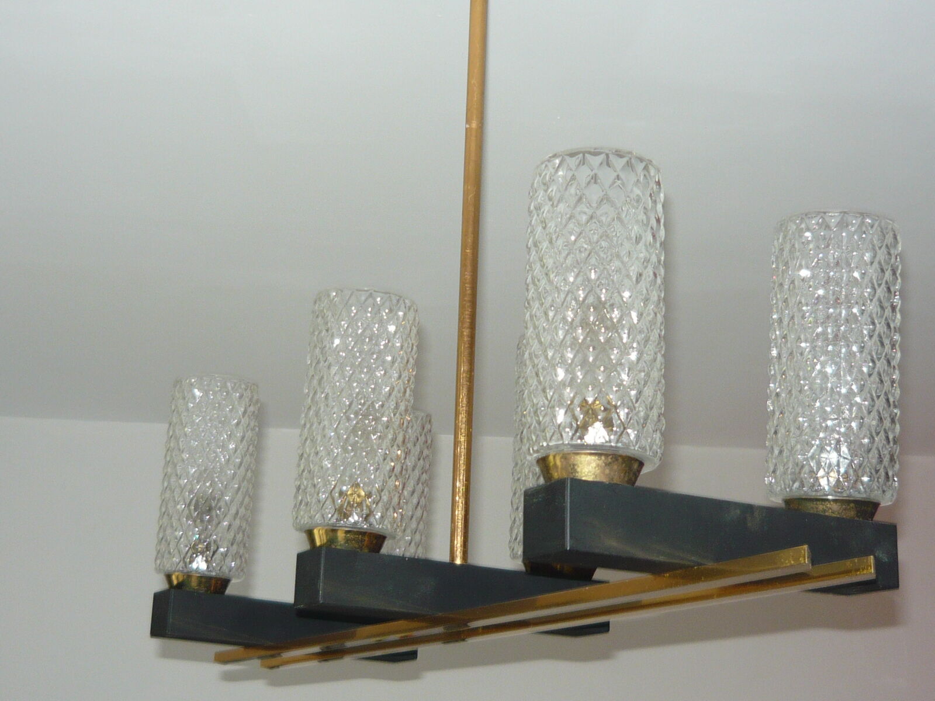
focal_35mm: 58
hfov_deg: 33.2
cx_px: 468
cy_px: 350
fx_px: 1567
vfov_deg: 25.2
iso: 100
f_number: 2.9
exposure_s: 1/30
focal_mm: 6
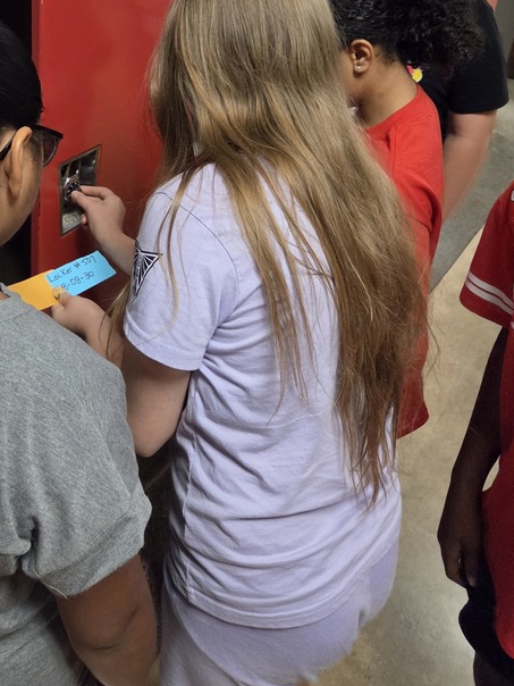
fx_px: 772
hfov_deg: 36.5
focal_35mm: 39
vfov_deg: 45.6
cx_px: 183
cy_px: 142
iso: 1250
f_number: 1.8
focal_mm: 5.4
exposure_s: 1/120
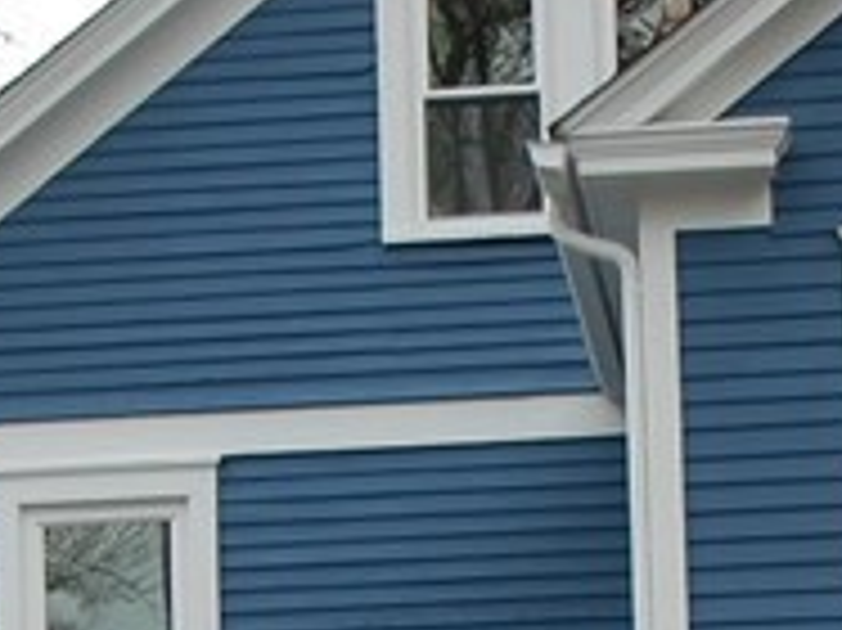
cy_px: 927
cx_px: 146
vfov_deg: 8.3
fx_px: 4273
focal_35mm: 176
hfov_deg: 11.2
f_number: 7.1
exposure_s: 1/200
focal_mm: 21
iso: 200
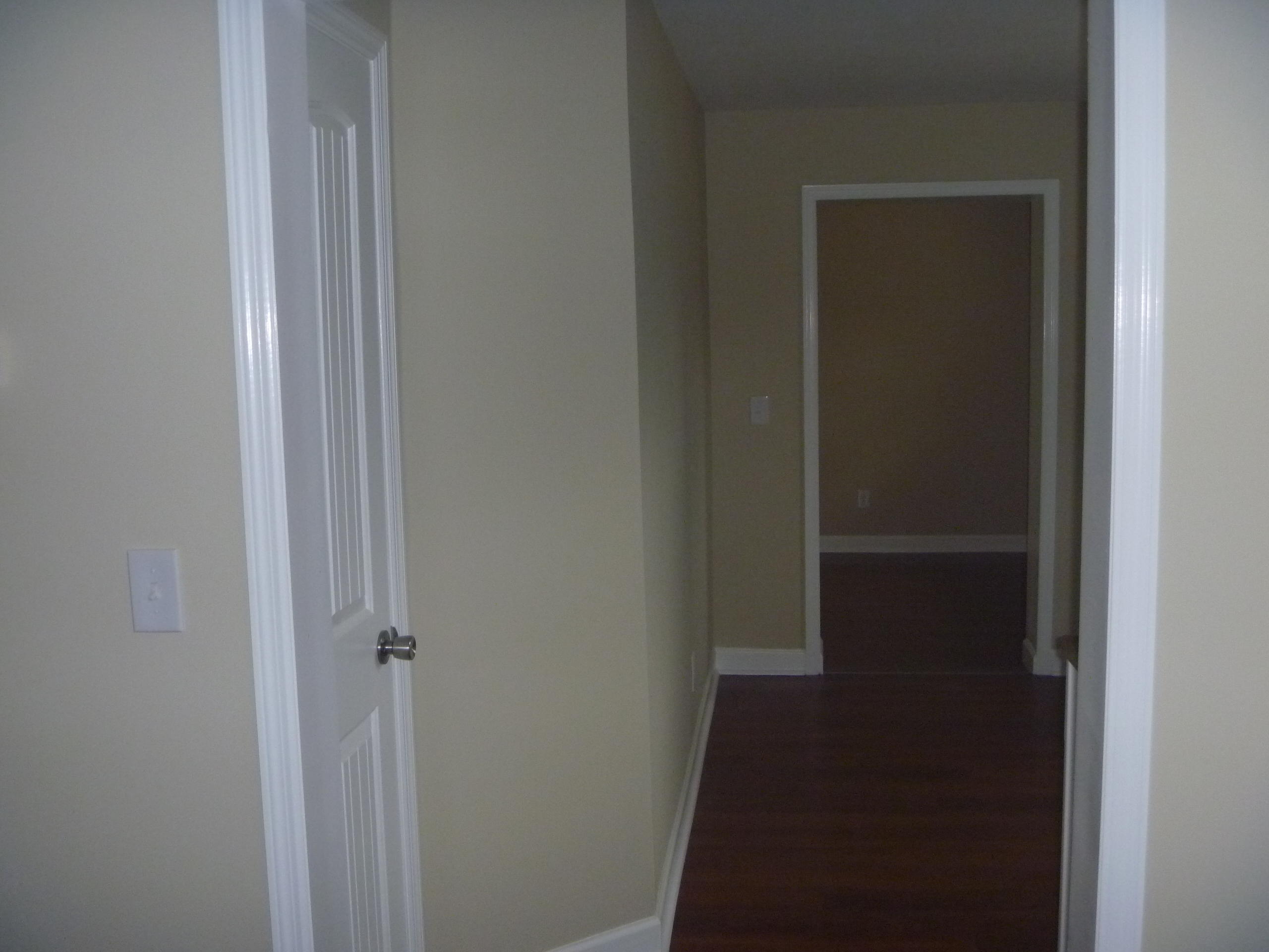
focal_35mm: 35
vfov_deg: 40.7
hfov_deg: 52.6
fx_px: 1283
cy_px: 476
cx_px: 634
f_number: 3.5
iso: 320
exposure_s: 1/30
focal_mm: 6.3
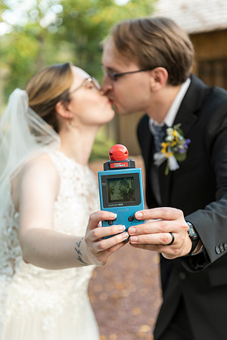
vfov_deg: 28.8
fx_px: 662
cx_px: 114
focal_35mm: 70
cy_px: 170
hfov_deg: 19.5
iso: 400
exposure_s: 1/200
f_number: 4
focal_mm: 70
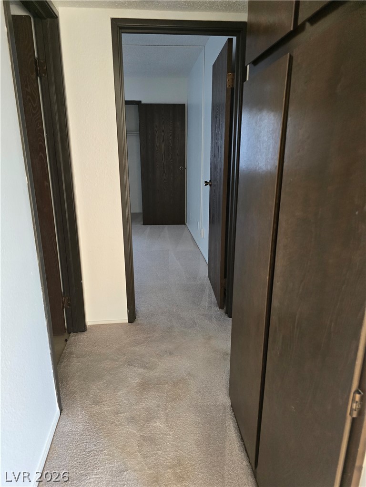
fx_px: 324
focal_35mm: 23
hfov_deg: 58.9
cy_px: 244
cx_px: 183
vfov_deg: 73.9
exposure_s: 1/120
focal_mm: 6.3
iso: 800
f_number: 1.7
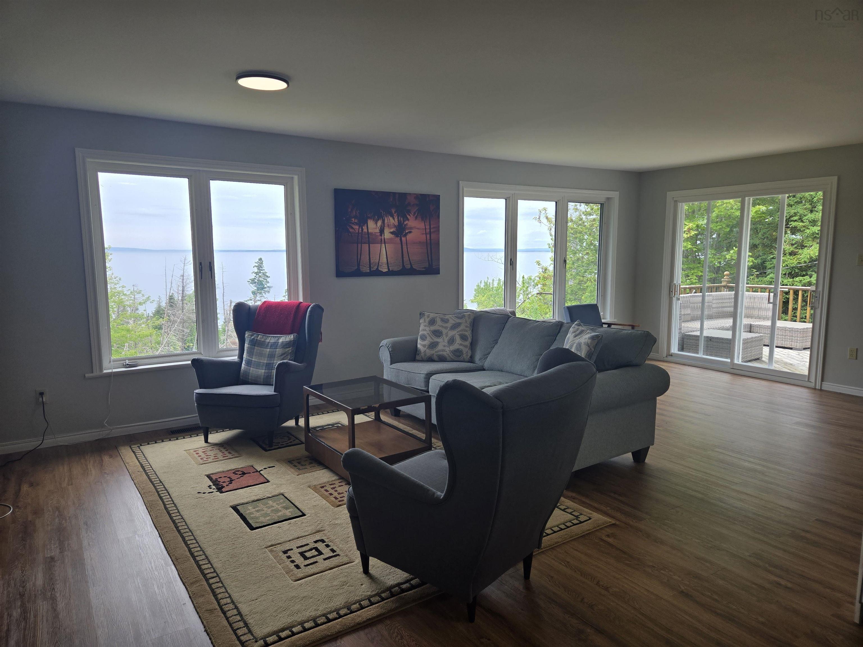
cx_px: 432
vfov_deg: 58.9
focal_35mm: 23
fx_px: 573
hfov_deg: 73.9
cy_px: 324
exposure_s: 1/467
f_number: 1.8
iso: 25
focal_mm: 5.4
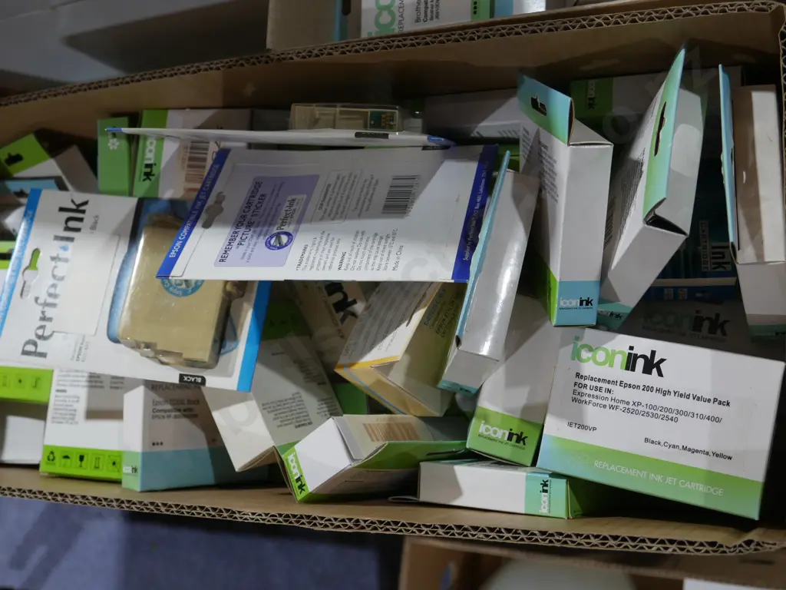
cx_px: 393
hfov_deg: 44.8
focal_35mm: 42
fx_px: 954
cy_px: 295
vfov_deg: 34.3
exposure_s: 1/60
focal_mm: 21
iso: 500
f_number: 4.6
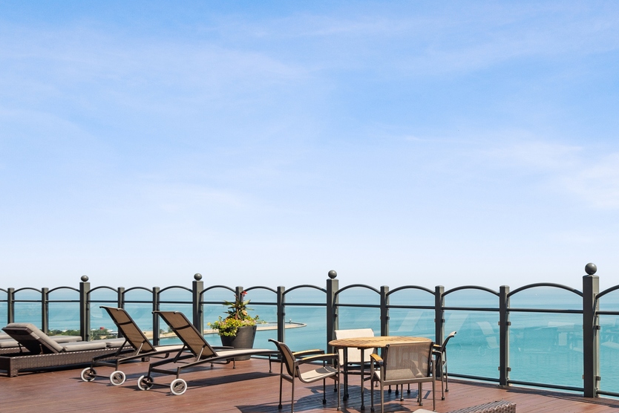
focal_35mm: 33
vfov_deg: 39.3
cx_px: 552
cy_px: 291
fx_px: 567
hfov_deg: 50.9
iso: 200
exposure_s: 1/500
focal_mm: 17
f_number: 8
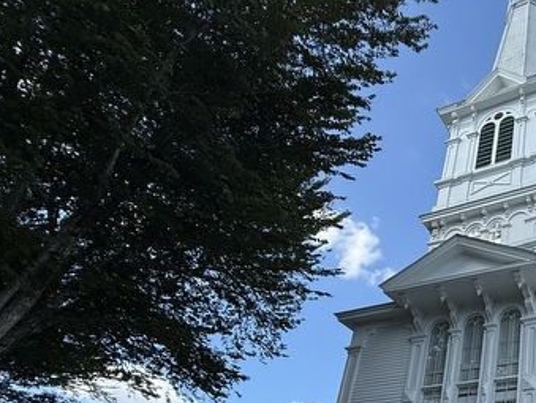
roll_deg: -3.4
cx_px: 525
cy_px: 329
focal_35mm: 33
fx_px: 512
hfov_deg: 47.0
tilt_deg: +29.2
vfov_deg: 41.0
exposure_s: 1/1312
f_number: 2.2
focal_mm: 2.22
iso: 50
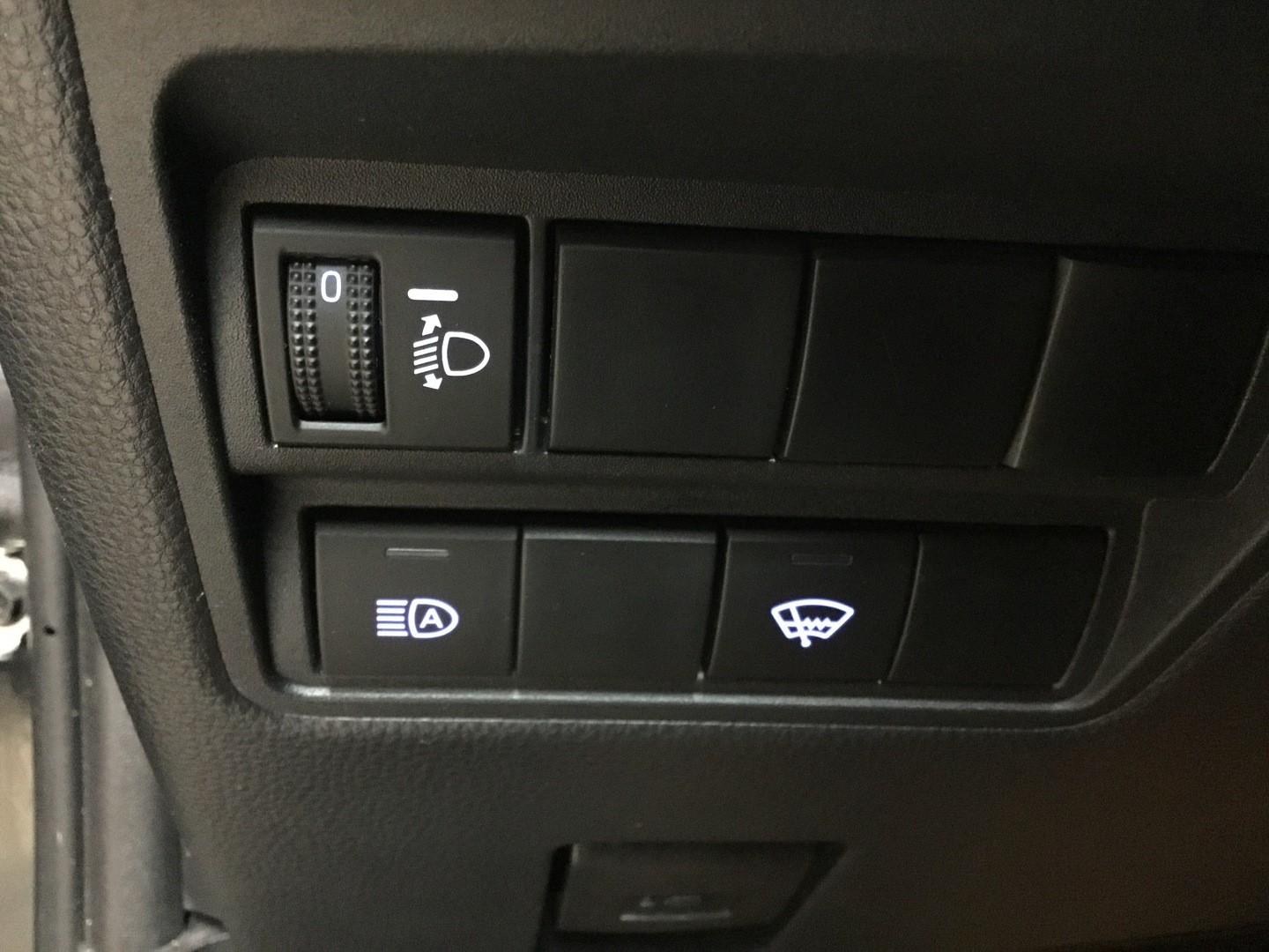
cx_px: 634
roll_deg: -1.2
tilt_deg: -13.4
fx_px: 1136
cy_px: 476
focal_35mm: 31
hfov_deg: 58.4
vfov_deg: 45.4
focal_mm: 3.3
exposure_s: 1/17
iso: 800
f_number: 2.4
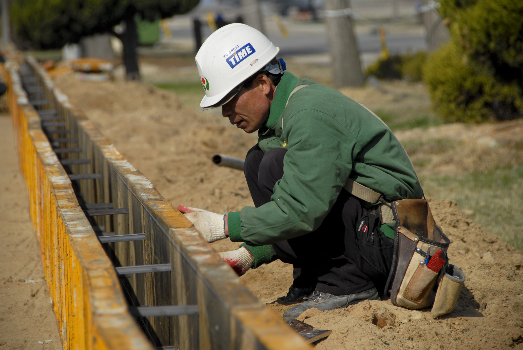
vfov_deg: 5.4
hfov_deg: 8.1
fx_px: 3709
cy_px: 175
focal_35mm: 255
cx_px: 262
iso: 160
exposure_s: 1/1000
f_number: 7.1
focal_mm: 170
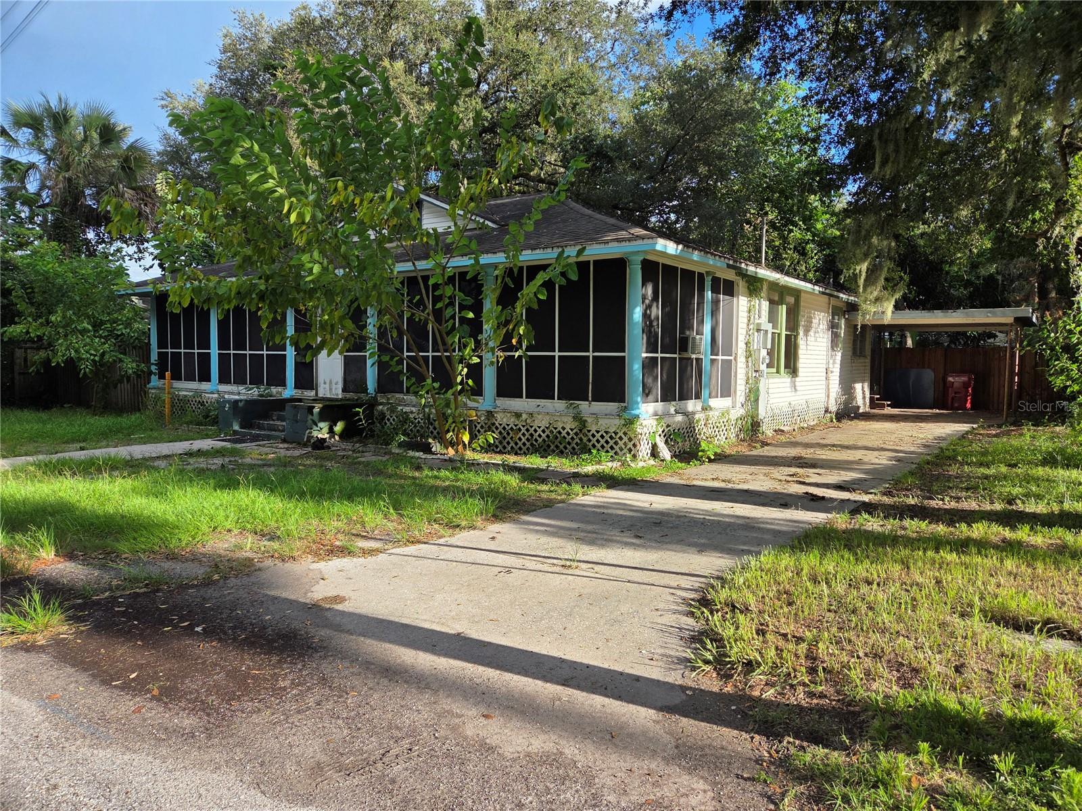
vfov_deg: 58.9
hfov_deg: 73.9
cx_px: 541
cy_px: 406
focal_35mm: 23
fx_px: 719
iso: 80
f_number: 1.8
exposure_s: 1/2371
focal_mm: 5.4
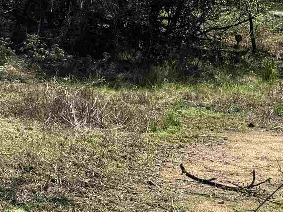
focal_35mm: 93
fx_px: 760
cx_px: -183
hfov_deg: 18.0
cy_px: -50
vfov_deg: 15.3
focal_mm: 6.76
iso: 80
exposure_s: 1/3597
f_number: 1.78
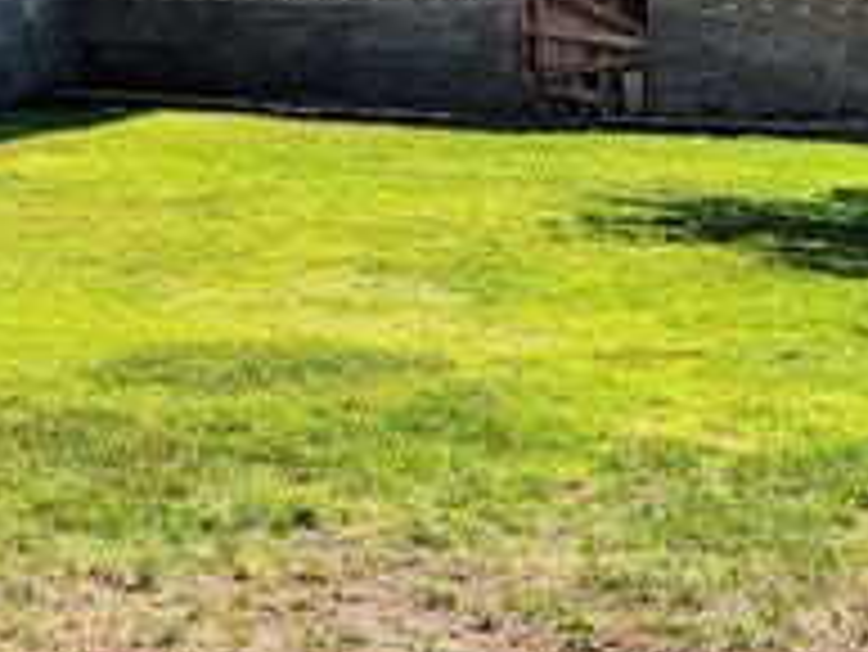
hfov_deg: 18.3
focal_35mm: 106
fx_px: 2660
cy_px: -144
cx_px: 137
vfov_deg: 13.6
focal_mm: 6.7
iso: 16
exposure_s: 1/848
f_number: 1.8
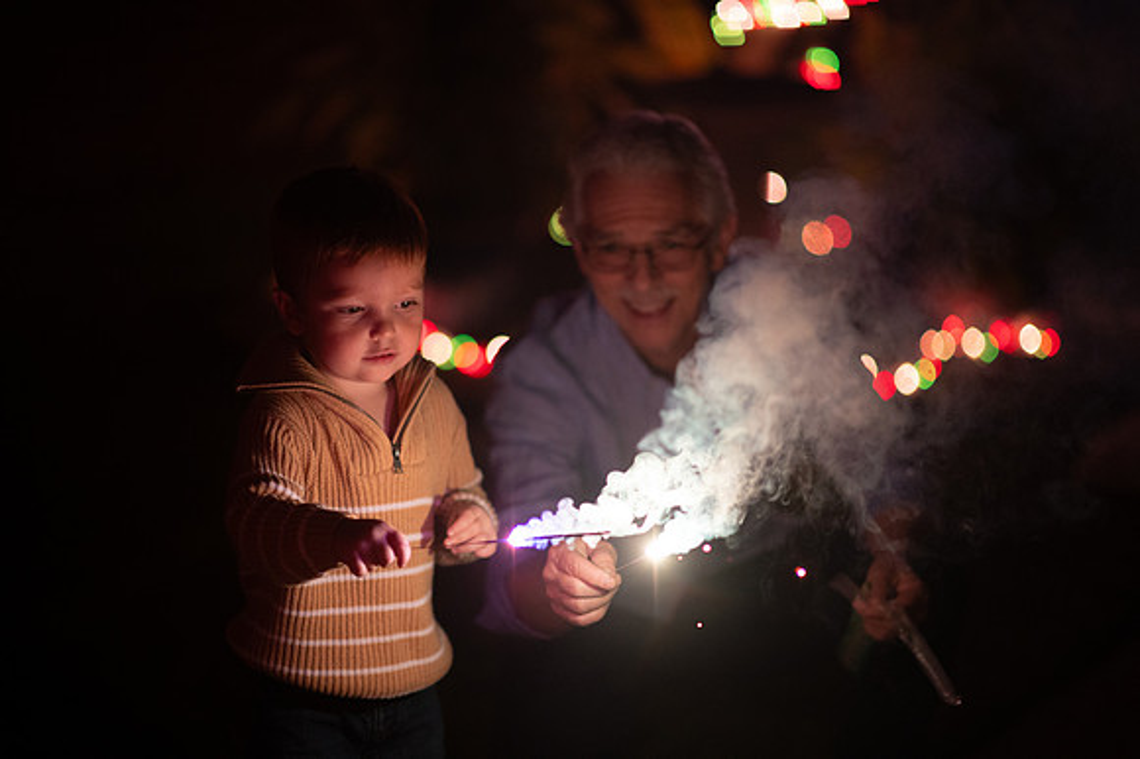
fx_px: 2690
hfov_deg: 23.9
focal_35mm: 85
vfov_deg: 16.1
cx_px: 570
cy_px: 380
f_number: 1.4
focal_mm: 85
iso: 3600
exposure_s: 1/640
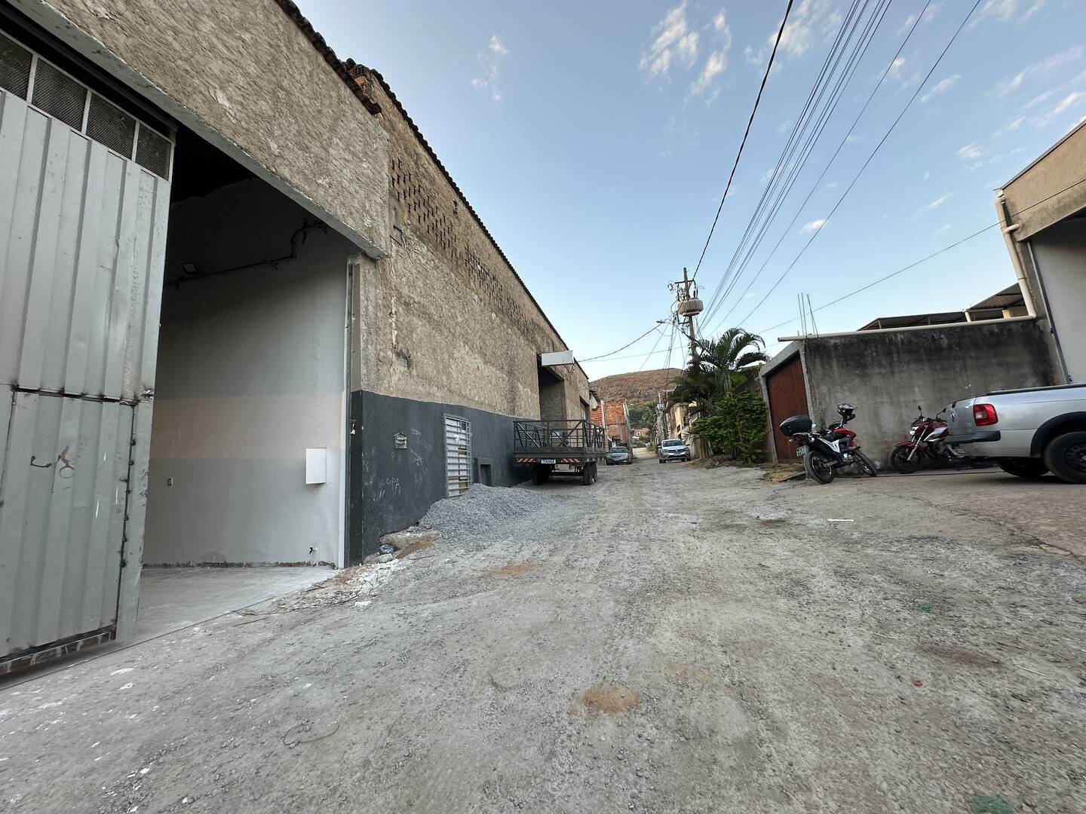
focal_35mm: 14
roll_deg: +3.8
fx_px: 439
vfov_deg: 85.7
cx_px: 543
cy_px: 407
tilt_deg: +9.2
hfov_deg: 102.1
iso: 40
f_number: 2.2
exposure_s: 1/139
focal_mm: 2.22
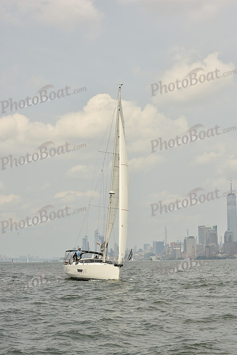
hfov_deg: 16.7
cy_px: 178
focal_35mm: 82
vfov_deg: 24.8
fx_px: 809
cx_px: 118
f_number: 11
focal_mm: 82
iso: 250
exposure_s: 1/640
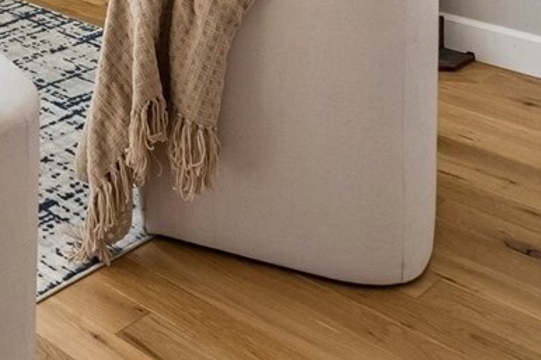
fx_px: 991
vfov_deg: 16.5
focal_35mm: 66
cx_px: -259
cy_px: -326
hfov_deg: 24.3
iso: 250
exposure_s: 1/80
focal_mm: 10
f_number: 9
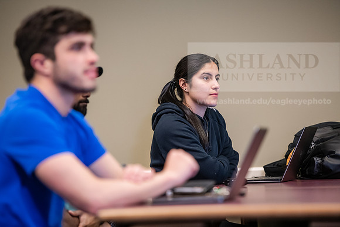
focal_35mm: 165
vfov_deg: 8.3
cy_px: 114
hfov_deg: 12.4
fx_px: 1559
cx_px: 170
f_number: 3.2
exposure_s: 1/200
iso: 2500
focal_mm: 165
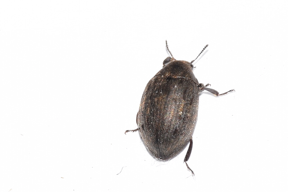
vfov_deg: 6.6
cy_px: 96
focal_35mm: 210
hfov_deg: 9.8
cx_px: 144
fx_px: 1681
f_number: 11
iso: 100
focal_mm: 140
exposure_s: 1/160
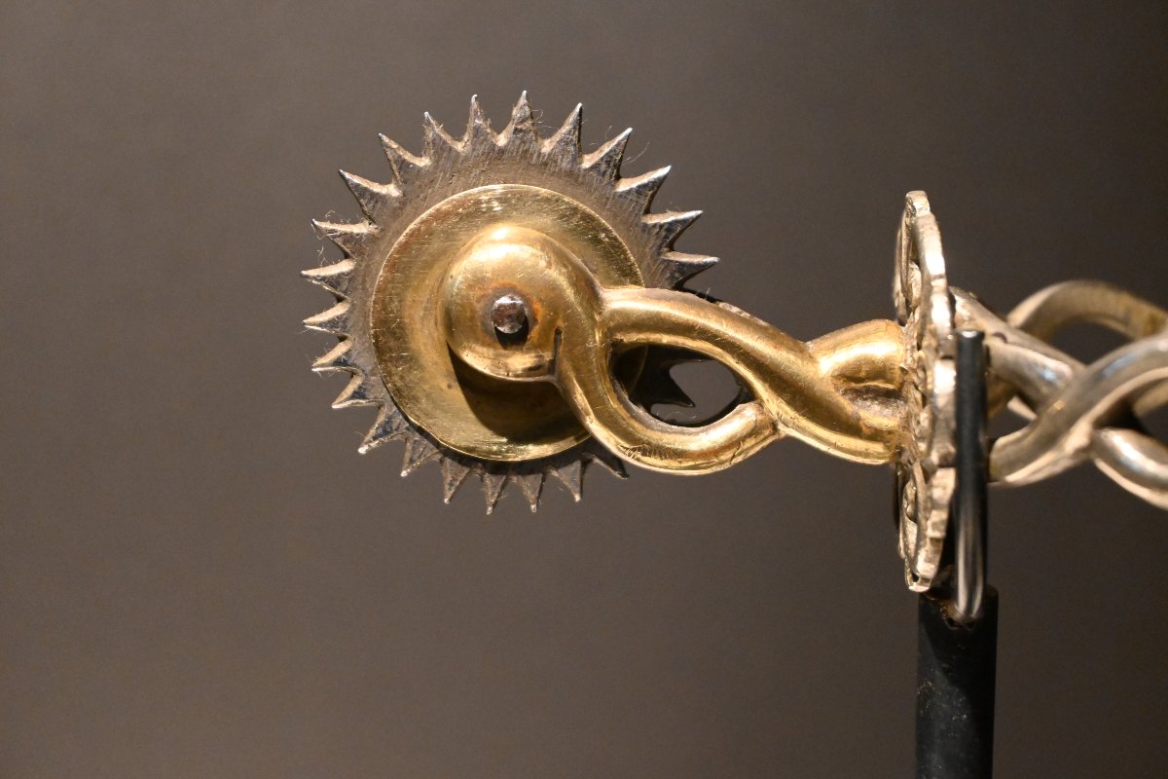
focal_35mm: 75
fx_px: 2433
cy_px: 390
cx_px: 584
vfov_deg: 18.2
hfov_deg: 27.0
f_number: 6.3
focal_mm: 50
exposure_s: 1/60
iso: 5600
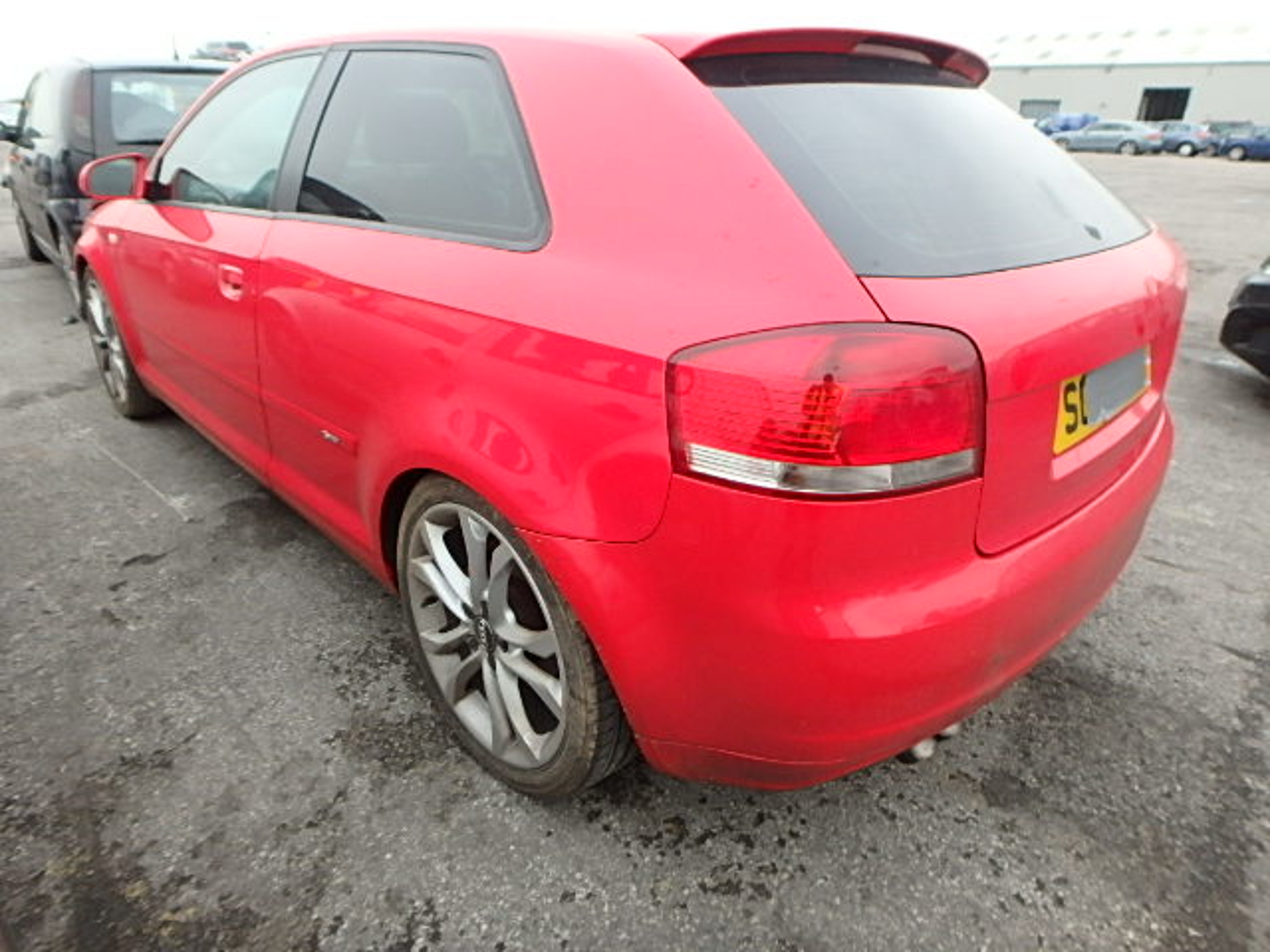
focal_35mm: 21
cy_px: 476
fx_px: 770
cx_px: 635
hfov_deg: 79.0
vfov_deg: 63.4
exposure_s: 1/50
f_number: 3.5
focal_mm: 3.7
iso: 200
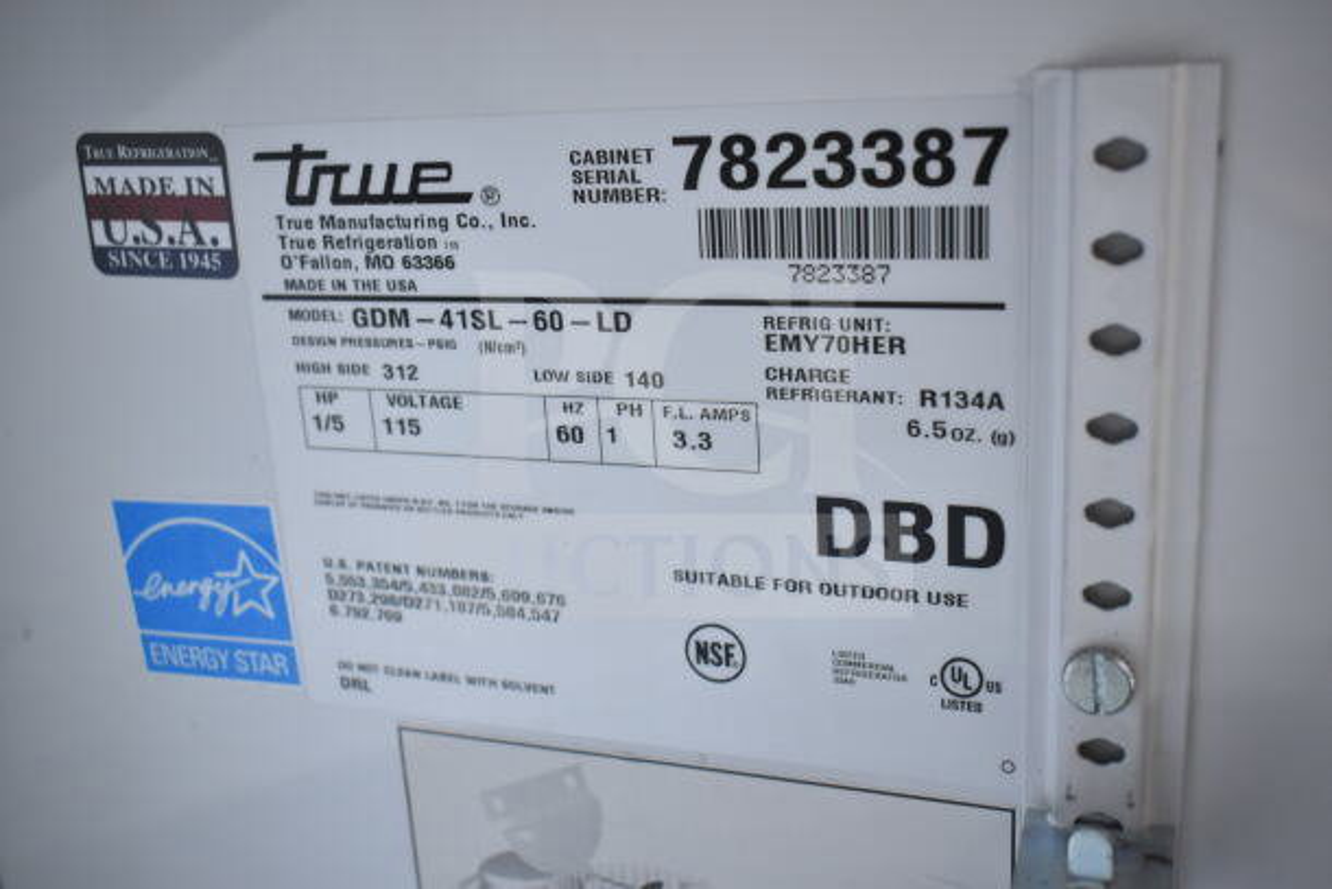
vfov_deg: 34.2
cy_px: 444
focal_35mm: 39
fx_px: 1443
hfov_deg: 49.5
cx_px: 666
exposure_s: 1/50
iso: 1600
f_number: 4
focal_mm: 26
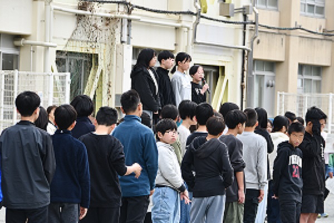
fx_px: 2152
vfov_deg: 5.9
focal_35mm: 232
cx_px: 167
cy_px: 112
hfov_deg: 8.9
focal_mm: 116
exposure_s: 1/160
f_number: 6.3
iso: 125
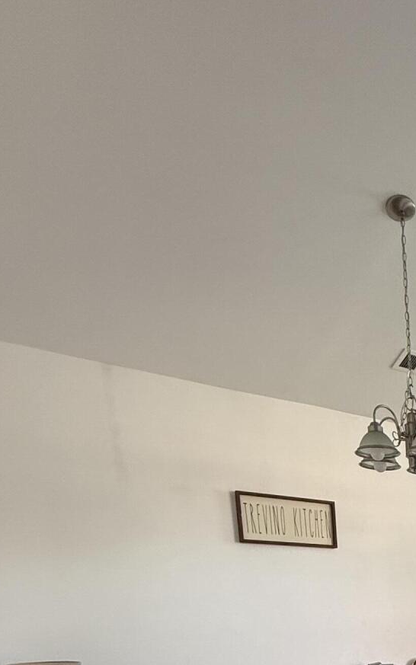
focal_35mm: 34
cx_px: 563
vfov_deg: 43.7
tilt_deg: -10.5
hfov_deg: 29.0
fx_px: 616
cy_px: 733
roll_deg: +0.2
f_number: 2.2
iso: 200
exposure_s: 1/120
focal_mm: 2.22
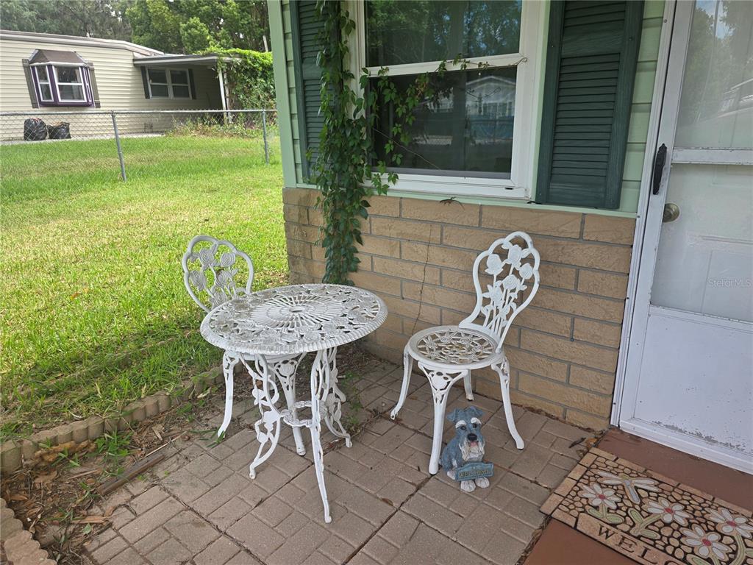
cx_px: 376
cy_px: 282
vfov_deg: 58.9
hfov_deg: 73.9
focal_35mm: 23
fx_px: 500
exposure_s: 1/359
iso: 32
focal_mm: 6.3
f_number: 1.7
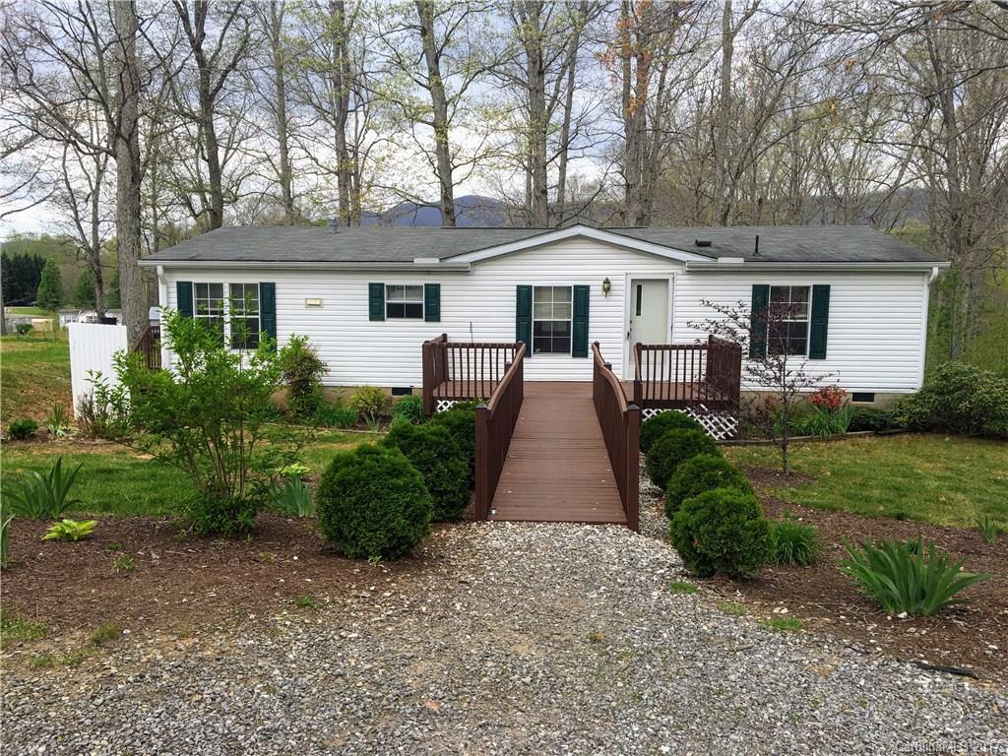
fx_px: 844
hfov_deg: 61.7
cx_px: 504
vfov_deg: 48.2
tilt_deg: -5.8
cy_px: 378
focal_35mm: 29
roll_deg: +0.1
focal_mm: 4.15
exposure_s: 1/950
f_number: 2.2
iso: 25
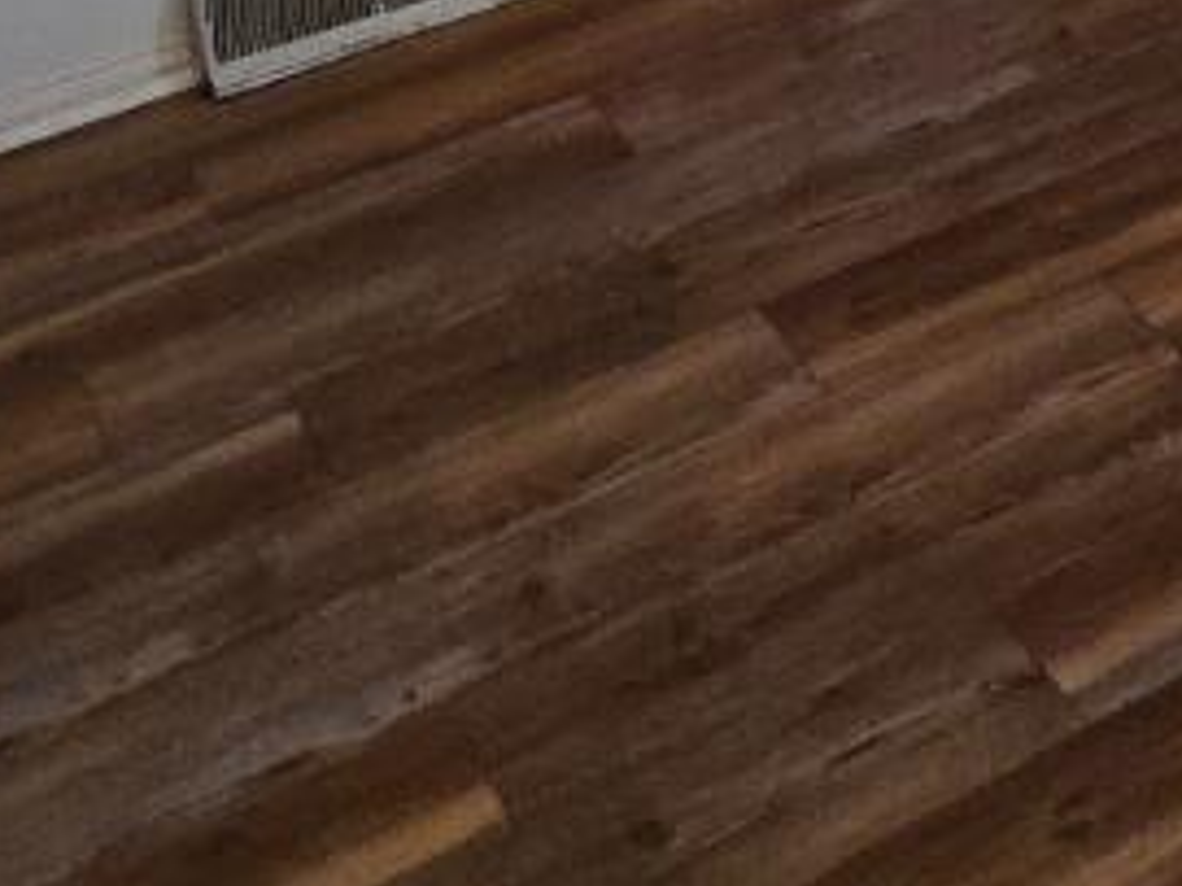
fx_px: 2457
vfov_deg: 15.4
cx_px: 1051
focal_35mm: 72
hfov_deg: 26.2
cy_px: -984
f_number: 2.2
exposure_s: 1/60
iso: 1250
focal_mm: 2.2
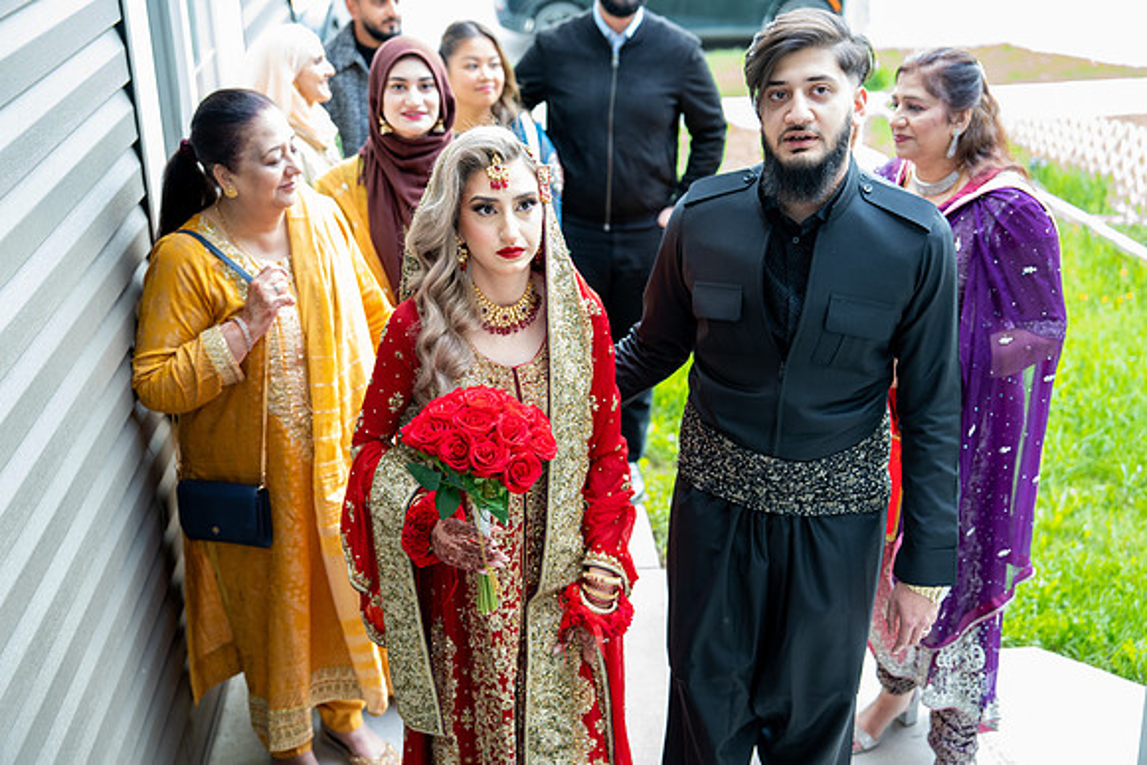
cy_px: 382
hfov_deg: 41.9
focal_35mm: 47
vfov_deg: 28.7
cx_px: 574
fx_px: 1498
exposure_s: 1/100
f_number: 2.8
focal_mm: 47
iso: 1000
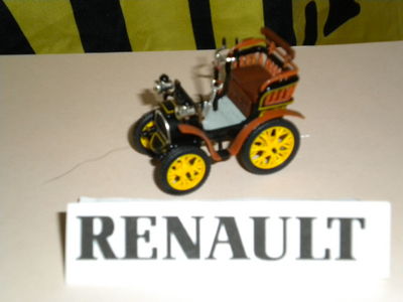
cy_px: 151
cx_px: 202
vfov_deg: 21.6
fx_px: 792
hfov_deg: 28.6
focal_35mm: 68
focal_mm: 12.3
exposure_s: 1/60
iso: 400
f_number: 4.6
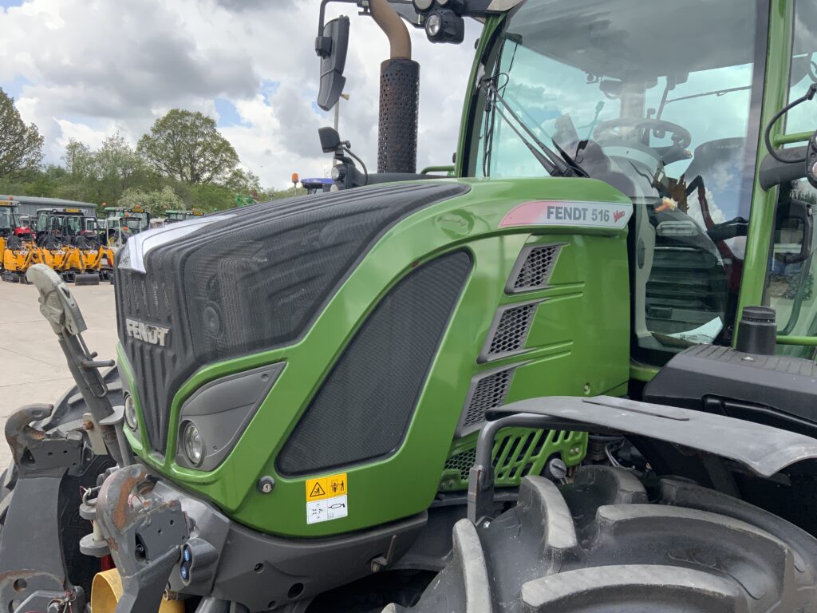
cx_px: 408
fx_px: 684
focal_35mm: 29
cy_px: 306
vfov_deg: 48.2
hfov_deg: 61.7
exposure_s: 1/574
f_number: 1.8
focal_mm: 3
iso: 16
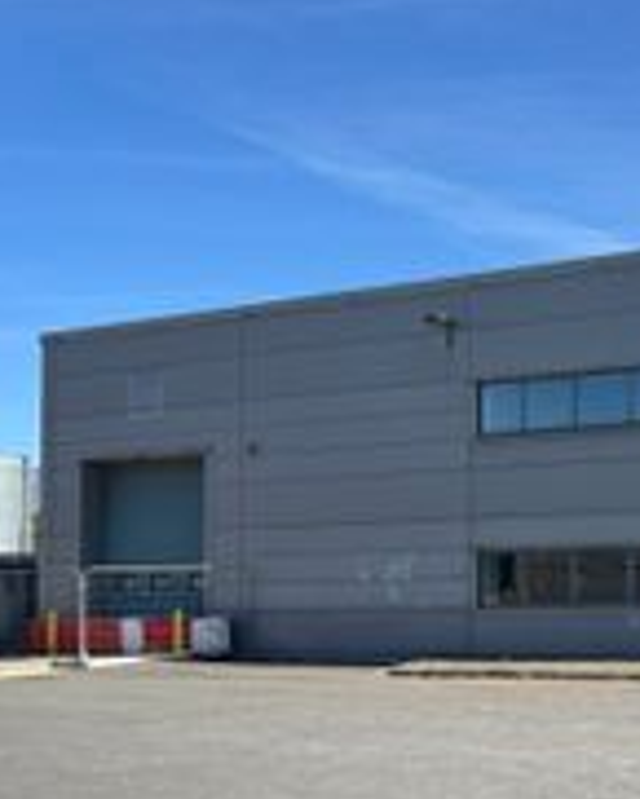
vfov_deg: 33.4
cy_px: 494
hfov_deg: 25.6
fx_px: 1325
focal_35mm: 56
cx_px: 658
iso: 50
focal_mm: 5.96
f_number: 1.6
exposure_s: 1/2639
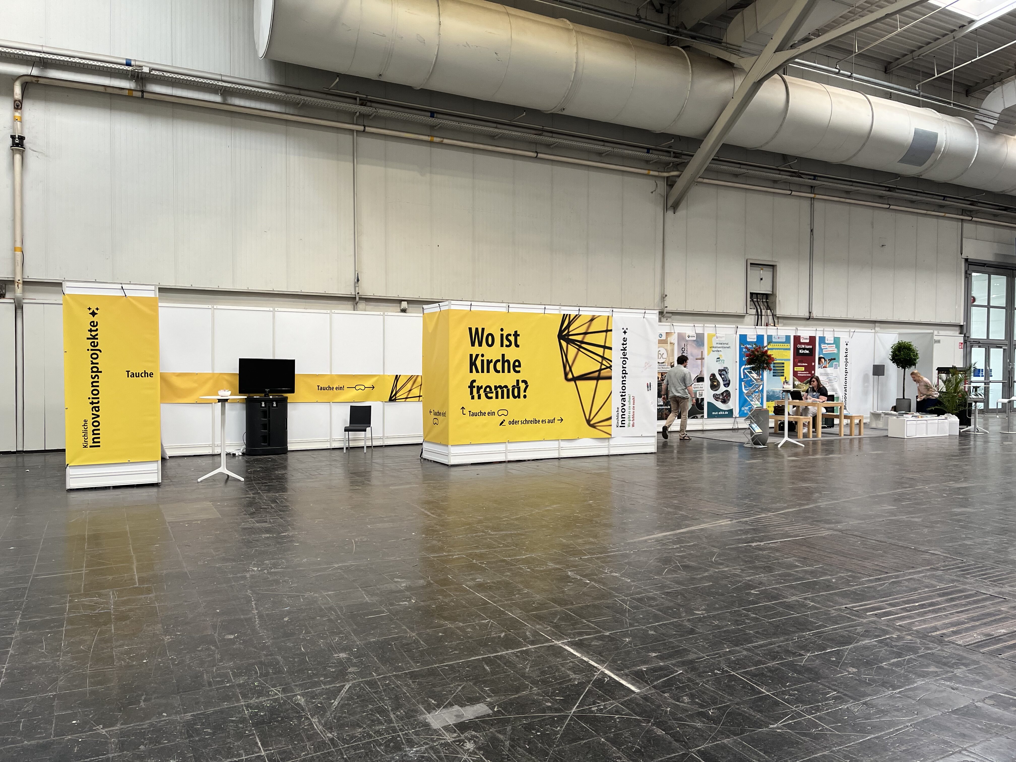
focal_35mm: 26
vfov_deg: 53.1
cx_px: 508
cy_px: 381
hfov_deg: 67.3
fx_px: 763
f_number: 1.6
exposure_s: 1/121
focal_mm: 5.1
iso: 100
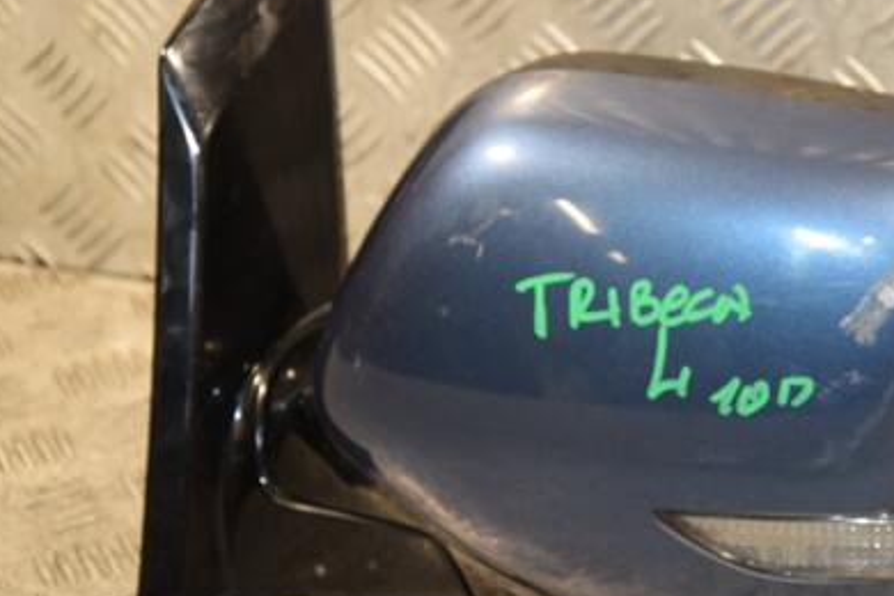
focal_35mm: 120
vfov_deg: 11.4
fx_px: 2980
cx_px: 672
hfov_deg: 17.0
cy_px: 275
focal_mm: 52
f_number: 5
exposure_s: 1/80
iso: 800
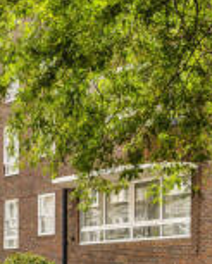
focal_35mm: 99
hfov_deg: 14.2
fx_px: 774
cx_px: -141
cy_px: 132
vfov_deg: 19.3
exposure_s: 1/500
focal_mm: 23
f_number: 8
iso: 400
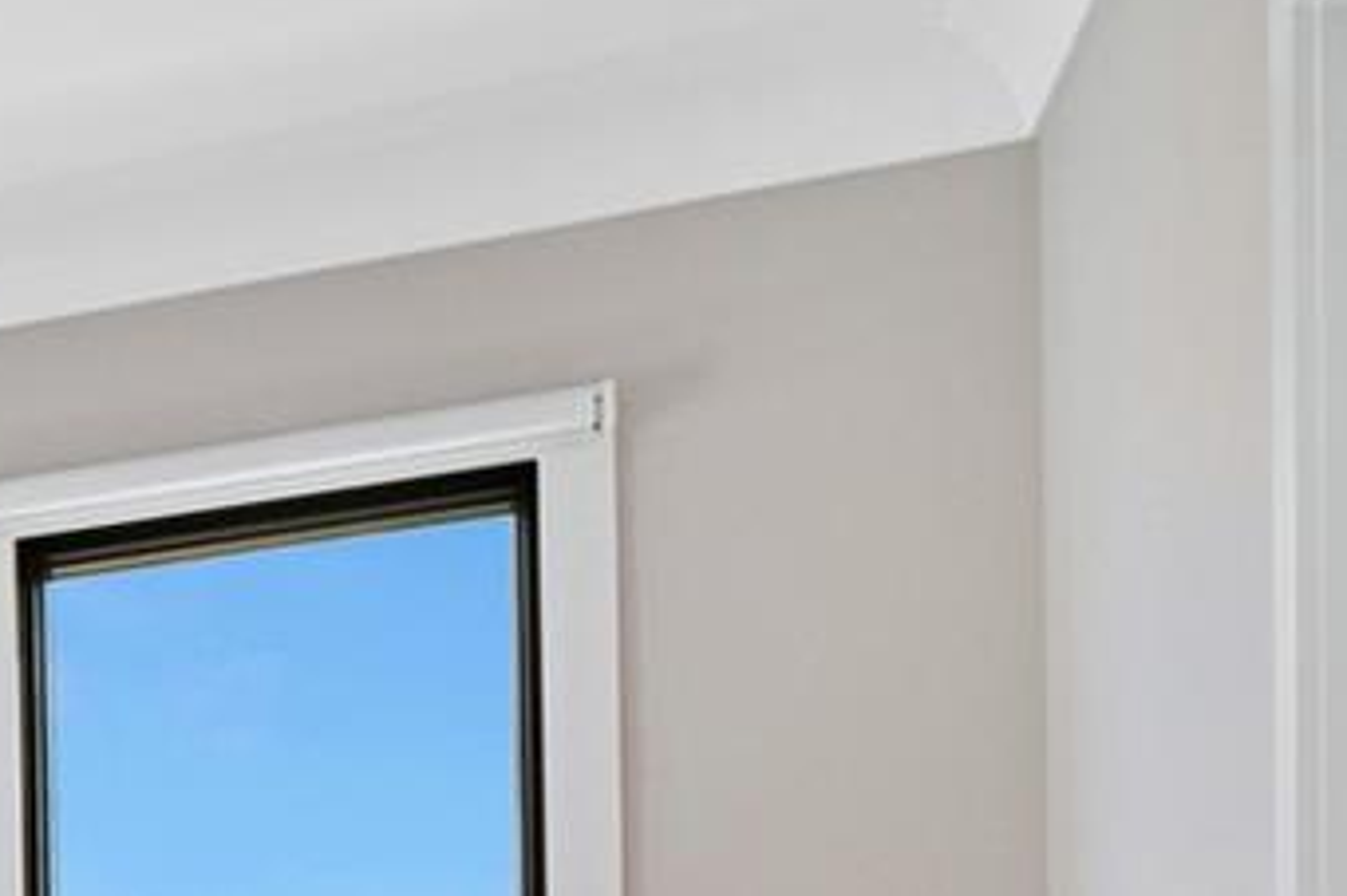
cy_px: 1567
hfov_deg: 17.6
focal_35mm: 75
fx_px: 2805
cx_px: -1450
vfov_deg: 15.7
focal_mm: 16
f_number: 9
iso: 500
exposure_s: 1/80
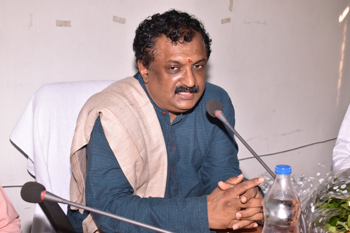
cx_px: 175
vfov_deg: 23.8
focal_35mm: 57
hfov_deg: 35.1
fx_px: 554
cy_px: 116
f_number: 6.3
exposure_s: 1/160
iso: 500
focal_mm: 38
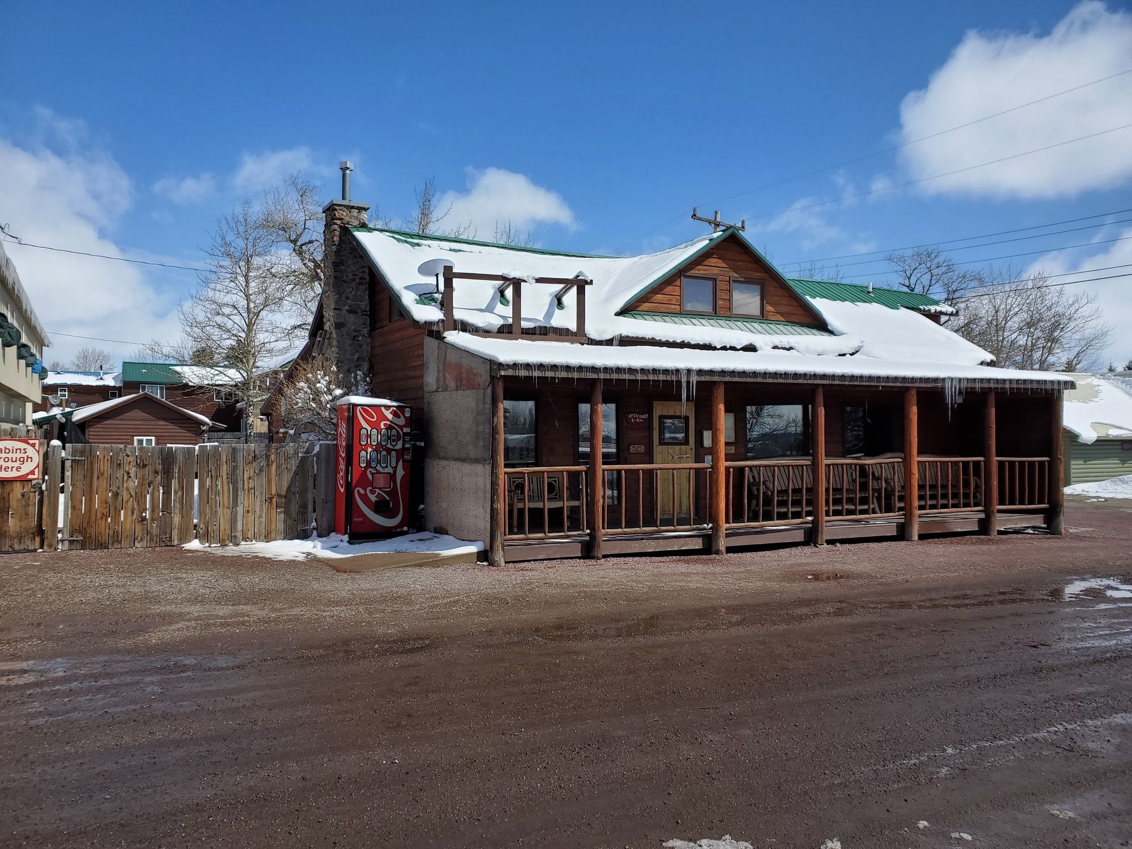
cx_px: 566
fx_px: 850
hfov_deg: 67.3
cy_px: 424
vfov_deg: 53.1
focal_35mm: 26
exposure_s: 1/3445
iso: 50
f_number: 2.4
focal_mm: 4.3
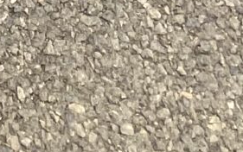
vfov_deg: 3.9
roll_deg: +0.9
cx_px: -300
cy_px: -894
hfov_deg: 7.9
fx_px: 1663
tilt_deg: -23.7
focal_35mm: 251
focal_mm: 4.25
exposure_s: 1/582
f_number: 1.8
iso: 32
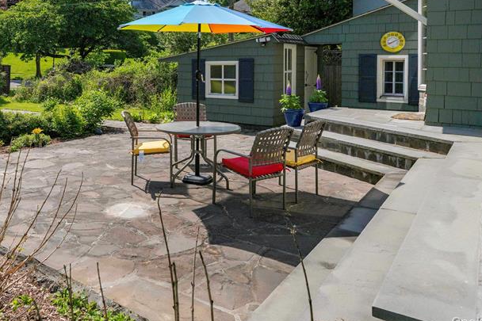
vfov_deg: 39.4
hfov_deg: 56.1
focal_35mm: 32
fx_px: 428
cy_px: 62
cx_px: 126
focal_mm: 19
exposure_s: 1/5000
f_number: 6.3
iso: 250
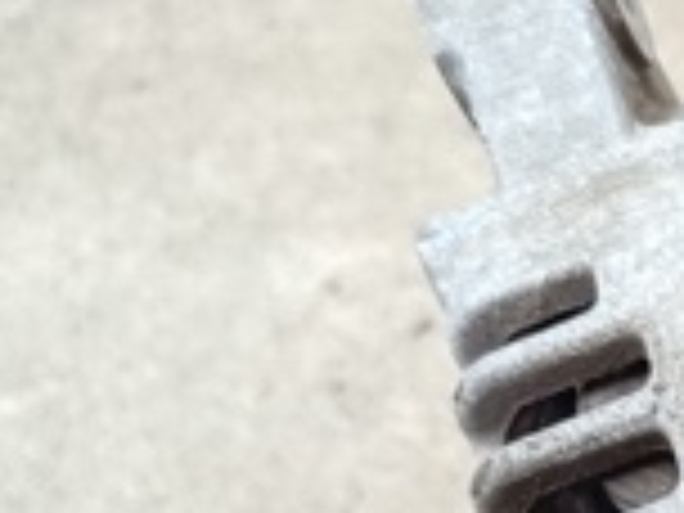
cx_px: 1274
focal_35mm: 101
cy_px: 630
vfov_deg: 14.2
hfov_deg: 16.1
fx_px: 1996
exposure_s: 1/101
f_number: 1.88
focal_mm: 5.59
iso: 143
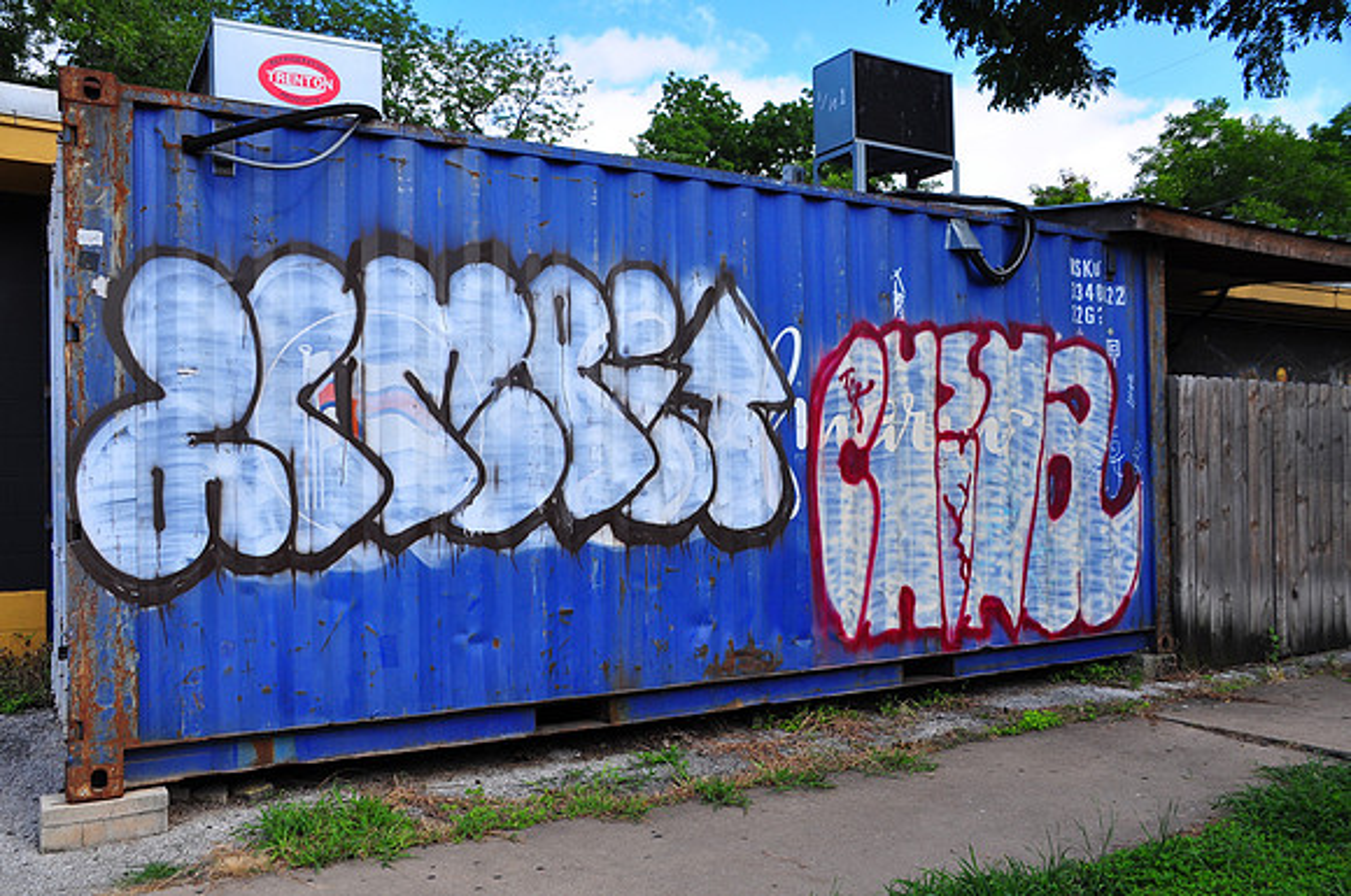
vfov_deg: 43.5
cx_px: 676
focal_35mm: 30
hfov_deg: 62.0
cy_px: 448
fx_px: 1124
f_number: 7.1
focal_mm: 20
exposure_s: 1/200
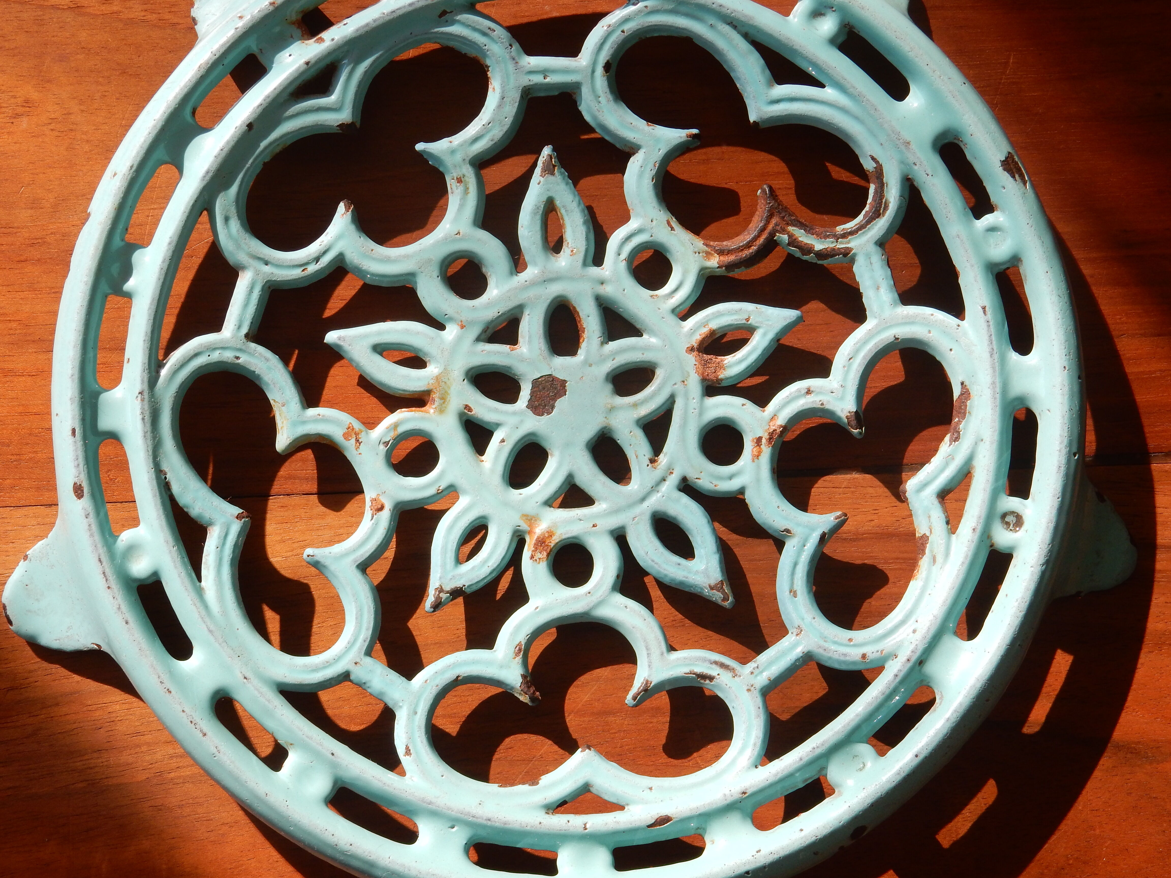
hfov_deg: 27.4
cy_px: 439
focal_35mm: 71
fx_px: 2402
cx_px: 586
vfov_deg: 20.7
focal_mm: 12.6
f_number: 4.8
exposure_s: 1/200
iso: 125
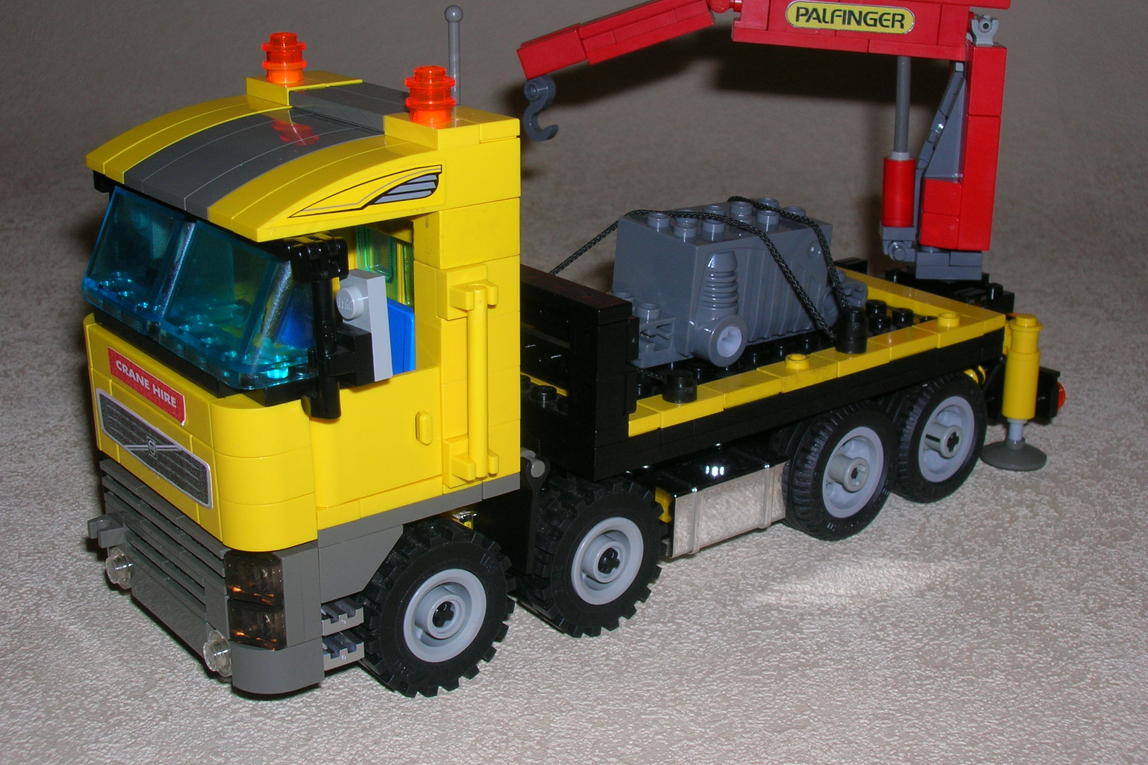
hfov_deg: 41.1
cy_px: 343
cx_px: 574
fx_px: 1530
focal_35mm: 48
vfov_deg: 28.1
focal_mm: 7.7
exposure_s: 1/60.1
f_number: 5.4
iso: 50
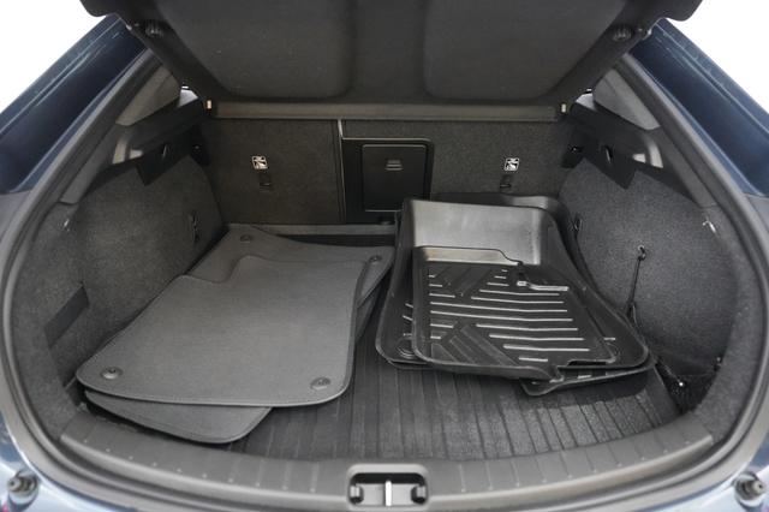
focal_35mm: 24
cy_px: 256
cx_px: 384
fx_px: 512
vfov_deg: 53.1
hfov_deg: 73.8
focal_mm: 24
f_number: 2.8
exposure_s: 1/60
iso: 12800
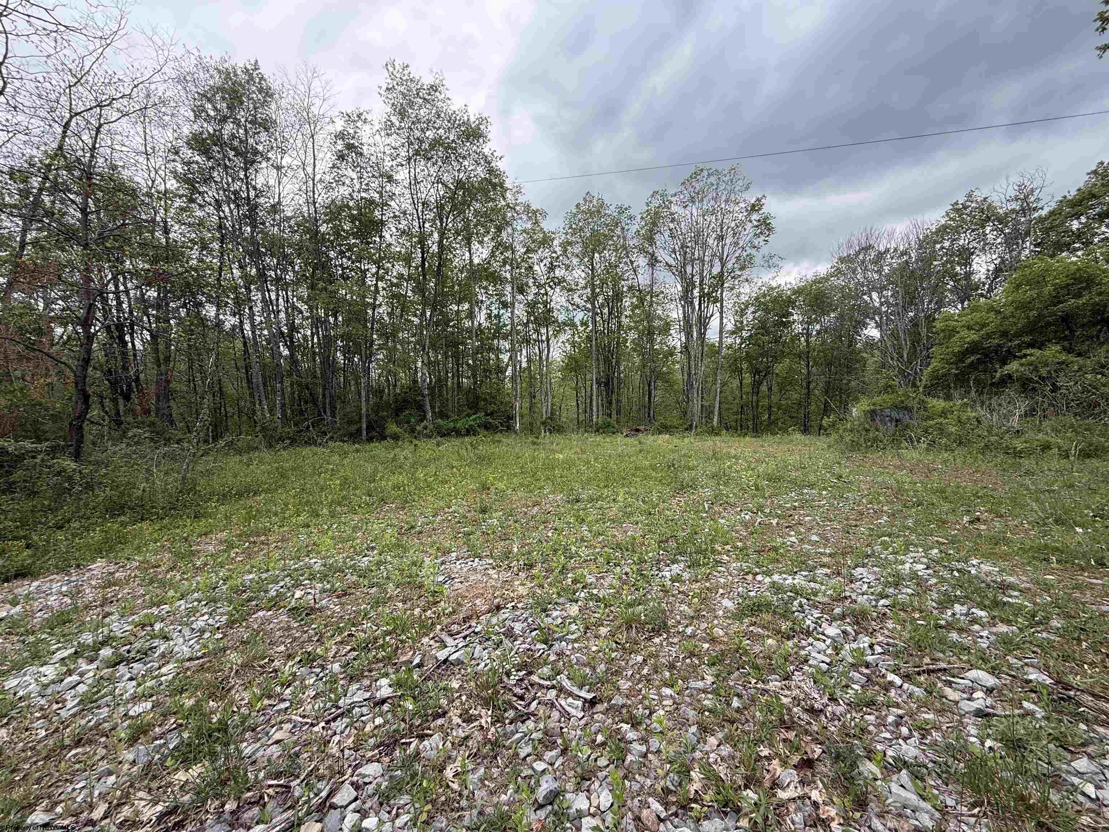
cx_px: 554
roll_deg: +0.0
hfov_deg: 102.1
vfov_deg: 85.7
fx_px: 449
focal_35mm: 14
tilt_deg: -1.6
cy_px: 416
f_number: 2.2
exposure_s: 1/340
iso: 64
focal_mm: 2.22
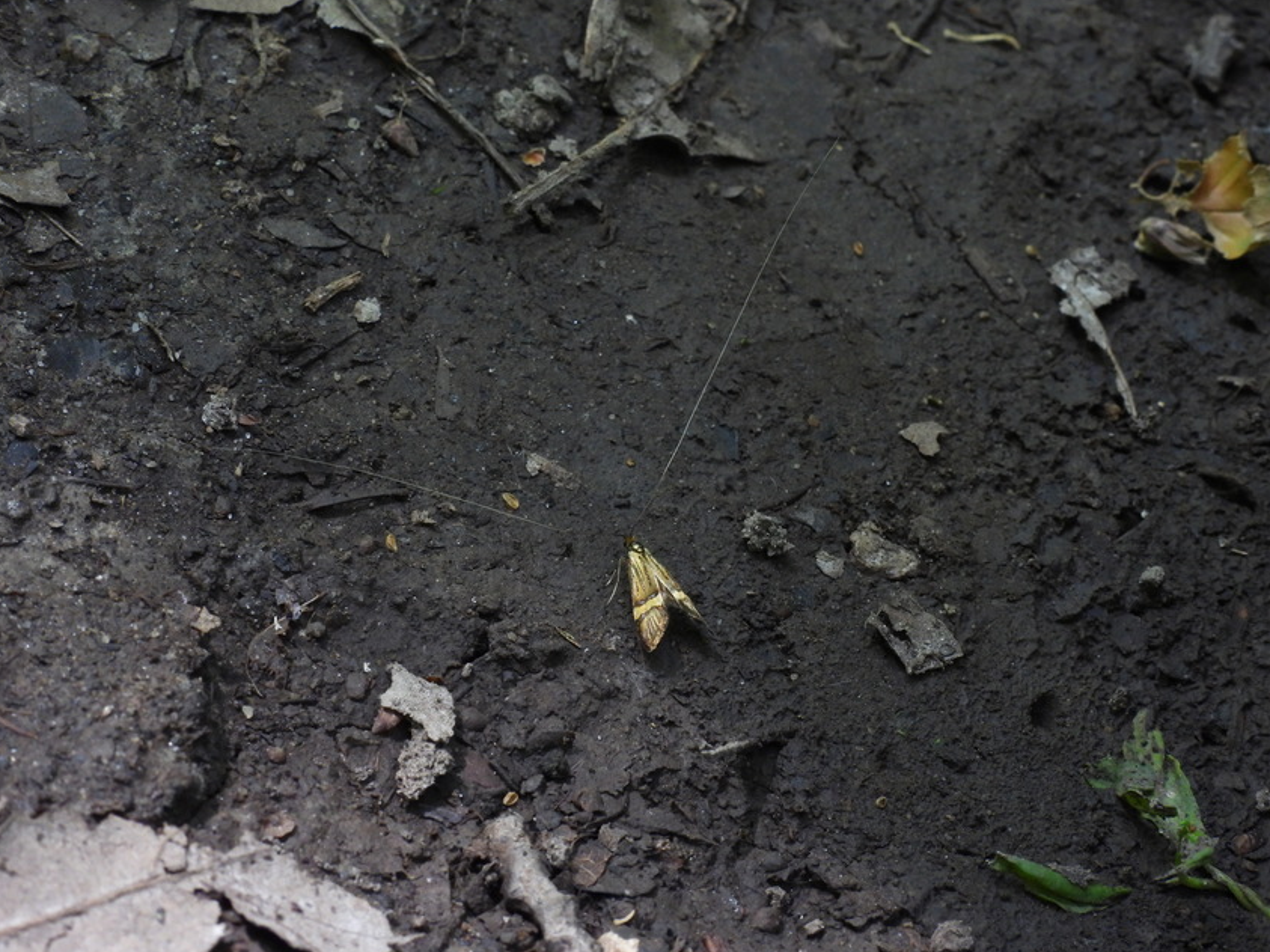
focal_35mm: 86
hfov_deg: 22.8
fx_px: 3155
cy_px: 474
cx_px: 637
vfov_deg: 17.2
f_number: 5
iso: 400
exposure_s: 1/80
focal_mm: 15.2
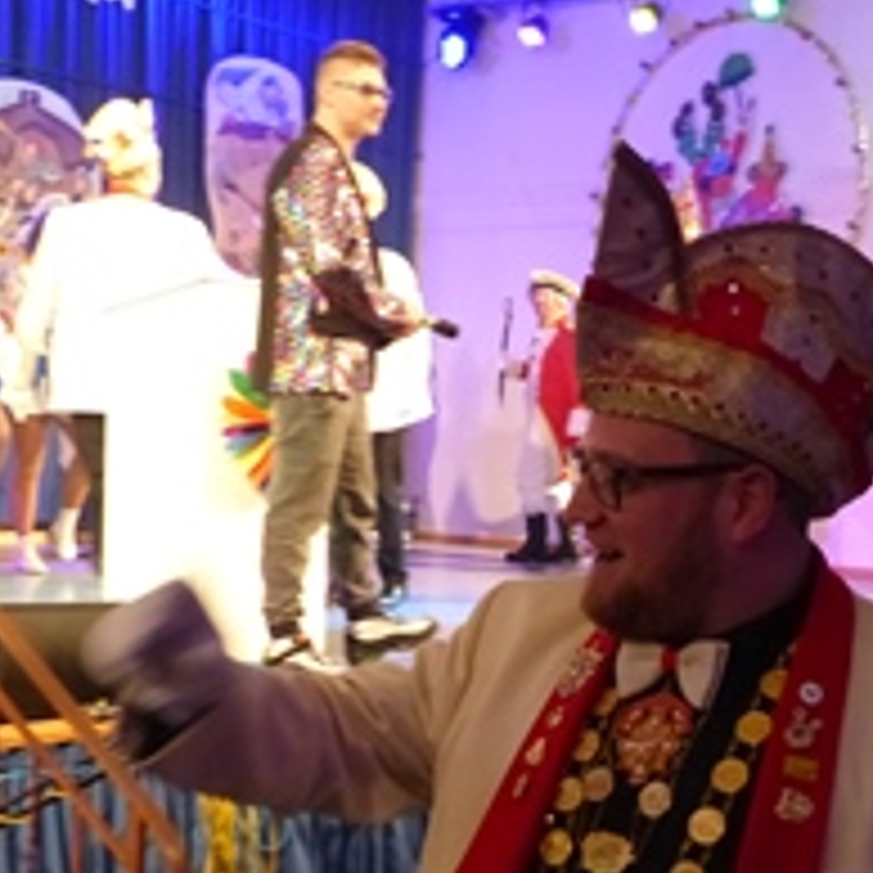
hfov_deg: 27.6
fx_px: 1769
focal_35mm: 62
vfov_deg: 27.5
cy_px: 598
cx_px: 576
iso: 800
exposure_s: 1/60
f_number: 2.8
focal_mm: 6.2
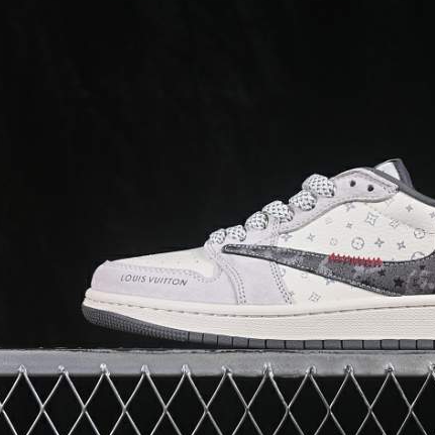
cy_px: 198
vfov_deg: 16.1
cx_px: 331
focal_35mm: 108
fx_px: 1535
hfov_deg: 16.0
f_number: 8
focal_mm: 50
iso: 160
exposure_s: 1/80
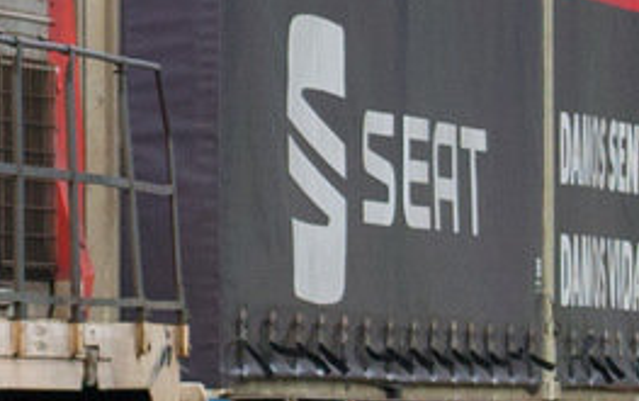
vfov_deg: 2.1
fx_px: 10682
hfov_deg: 3.4
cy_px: 109
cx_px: 386
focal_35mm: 613
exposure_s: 1/640
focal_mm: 55
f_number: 4.5
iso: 400
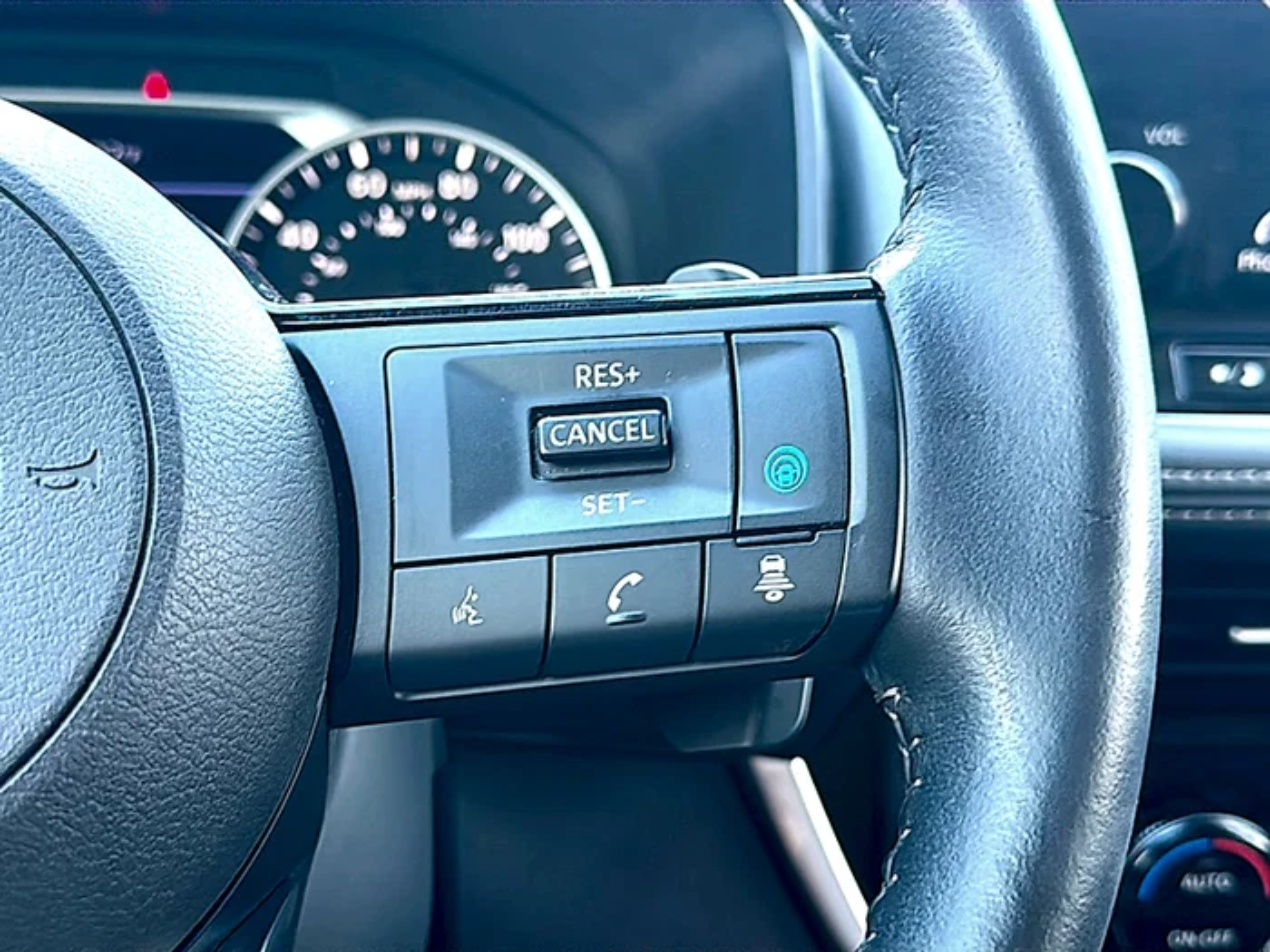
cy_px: 476
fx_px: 1541
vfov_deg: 34.3
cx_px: 635
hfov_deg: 44.8
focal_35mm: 42
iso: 64
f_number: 1.78
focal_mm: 6.86
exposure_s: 1/56
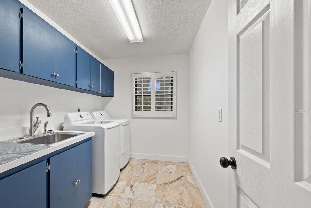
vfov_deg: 70.4
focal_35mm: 17
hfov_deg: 92.3
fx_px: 147
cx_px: 127
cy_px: 111
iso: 250
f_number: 6.3
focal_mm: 14
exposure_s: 1/3
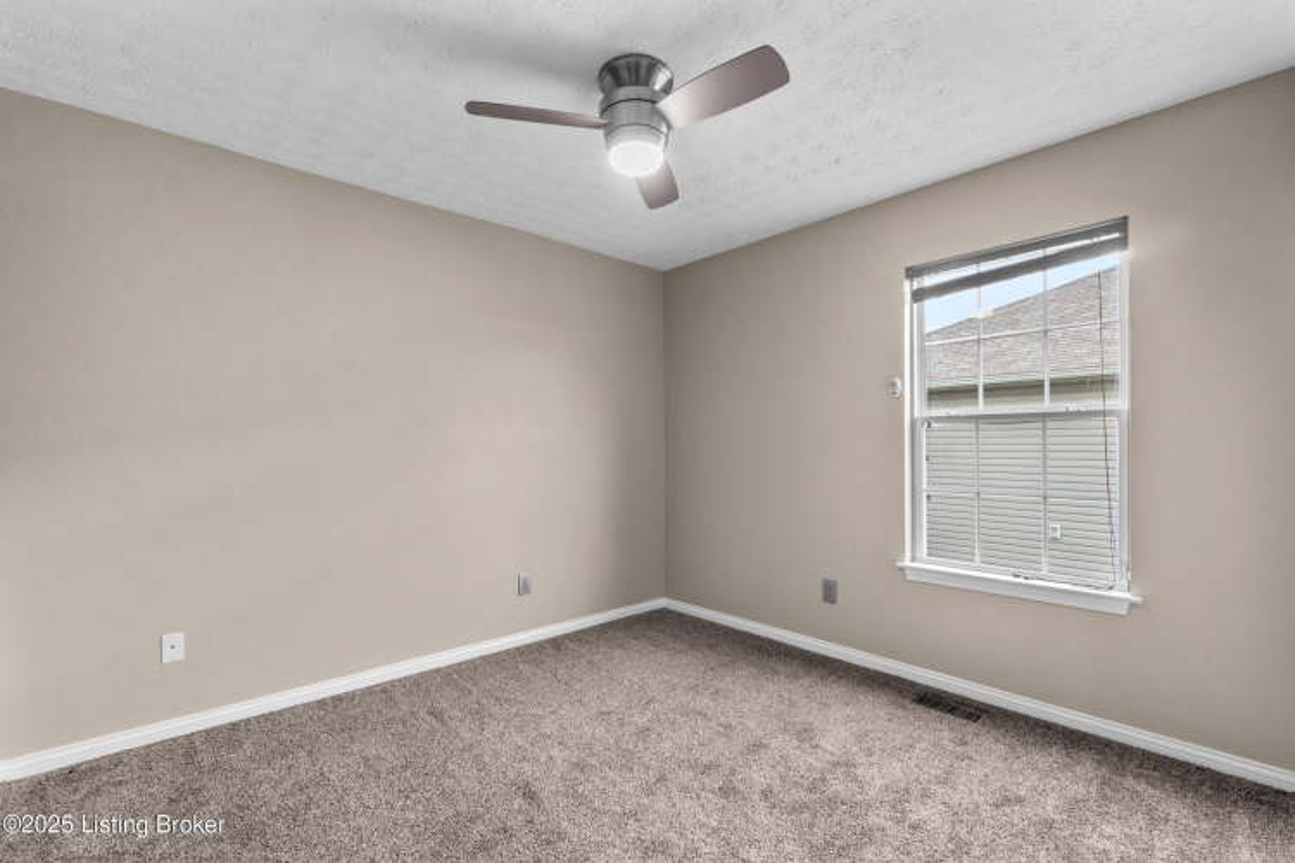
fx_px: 540
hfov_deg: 100.4
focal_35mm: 15
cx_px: 648
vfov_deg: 77.3
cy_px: 432
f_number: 8
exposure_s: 1/6
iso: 400
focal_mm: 10
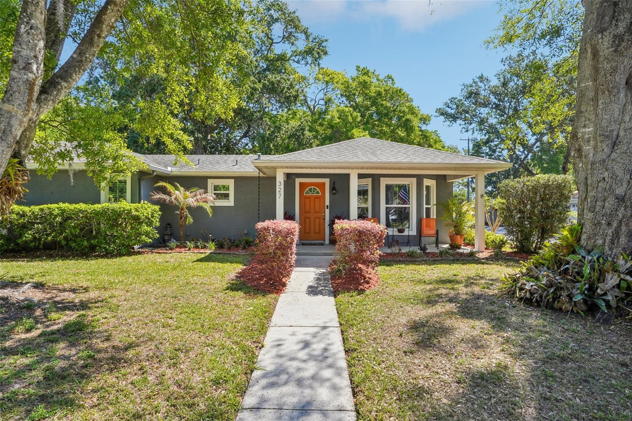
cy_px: 210
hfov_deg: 86.9
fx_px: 333
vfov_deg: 64.5
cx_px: 316
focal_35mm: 19
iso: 160
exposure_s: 1/30
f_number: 20
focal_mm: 19
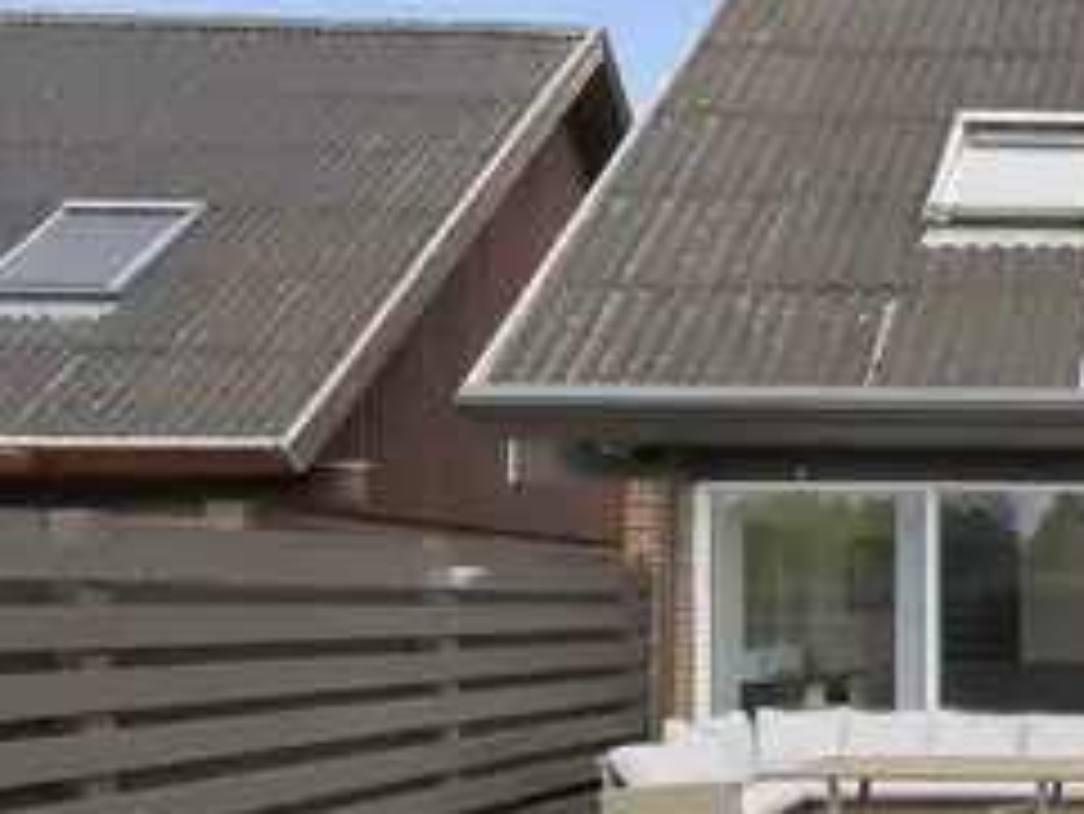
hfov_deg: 34.1
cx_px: 1340
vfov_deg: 33.2
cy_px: 567
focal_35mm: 43
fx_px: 1347
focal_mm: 12
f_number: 8
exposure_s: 1/250
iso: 200
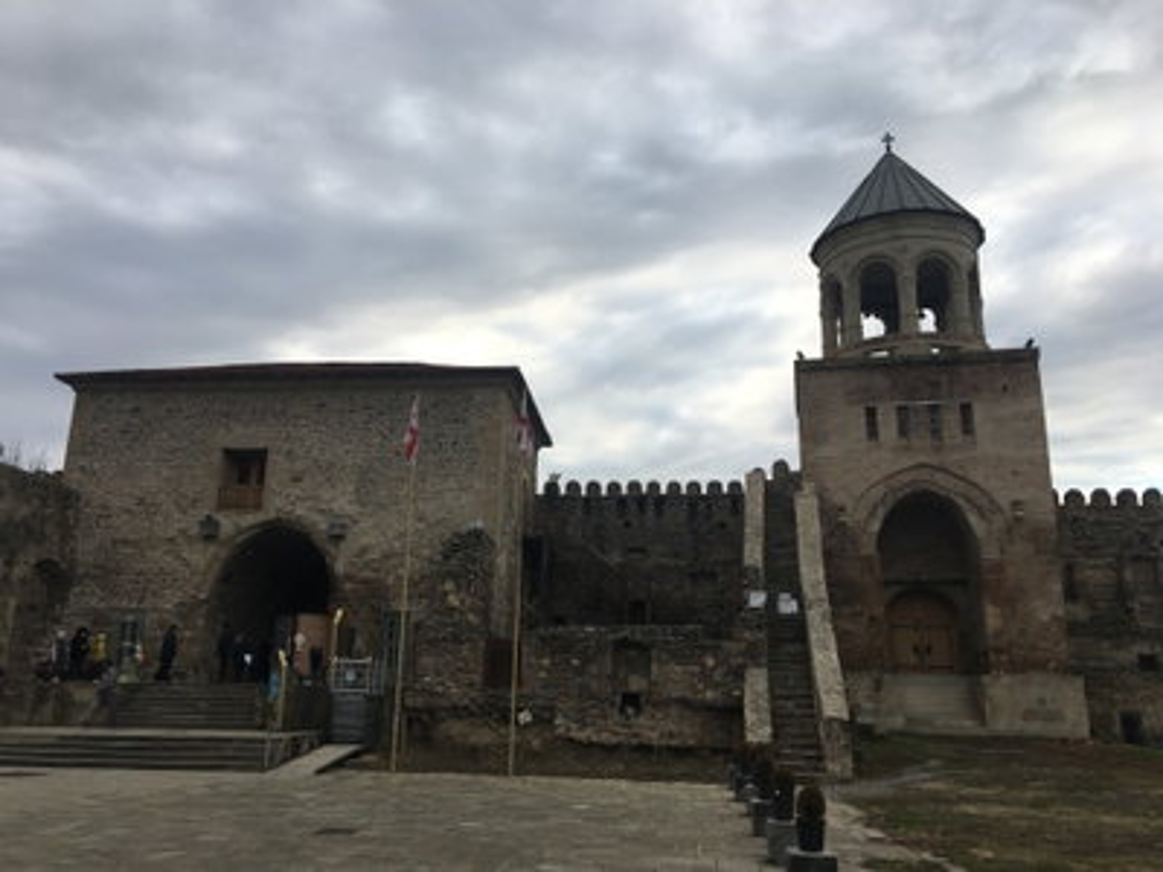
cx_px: 582
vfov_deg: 48.2
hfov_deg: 61.7
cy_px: 436
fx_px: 974
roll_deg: -2.8
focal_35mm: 29
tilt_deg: +16.3
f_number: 2.2
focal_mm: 4.15
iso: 25
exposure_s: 1/227
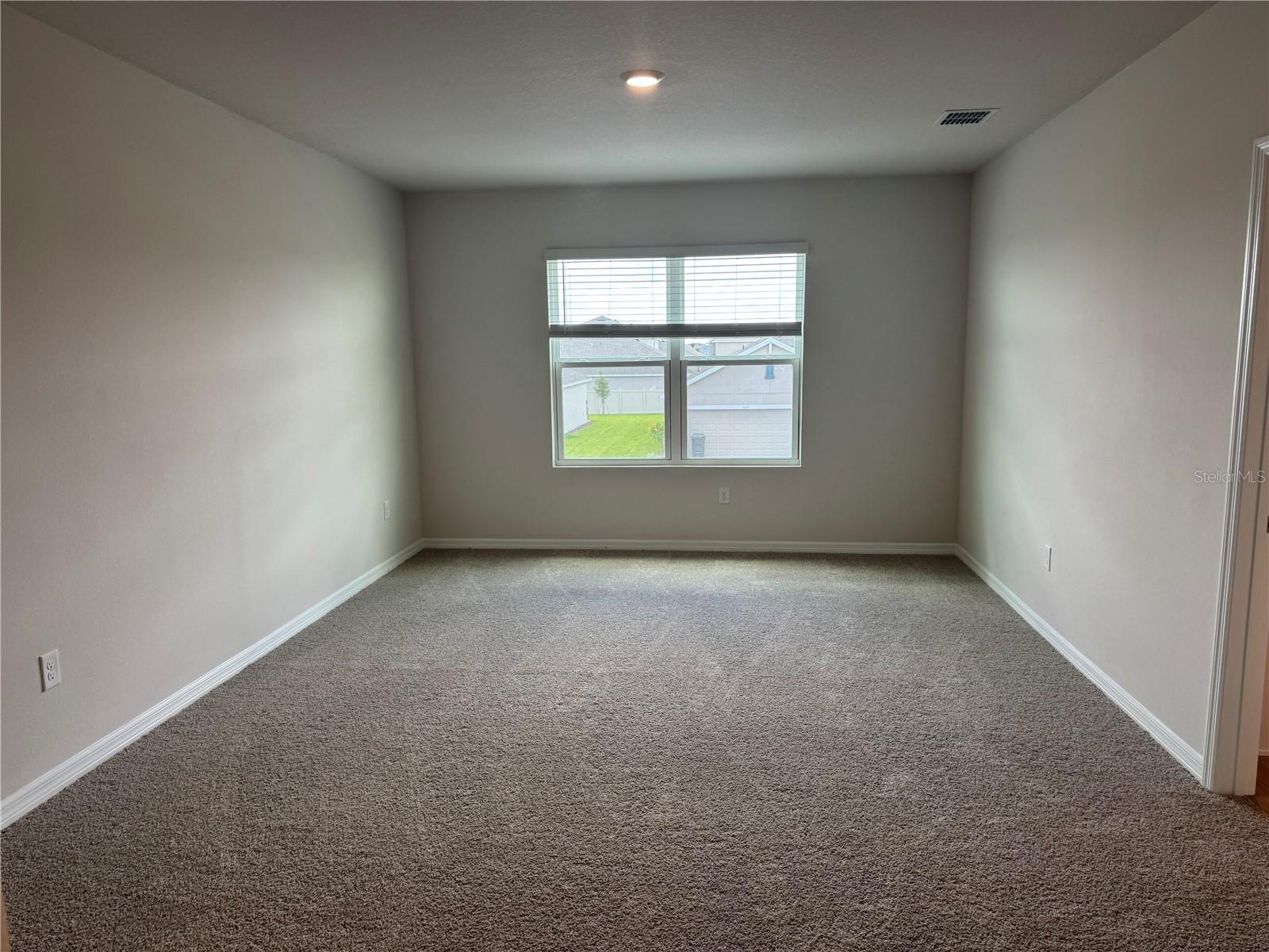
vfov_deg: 56.8
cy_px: 476
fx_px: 880
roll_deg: +0.7
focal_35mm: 24
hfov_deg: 71.6
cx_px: 634
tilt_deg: -8.9
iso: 80
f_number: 1.78
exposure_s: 1/120
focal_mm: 6.76
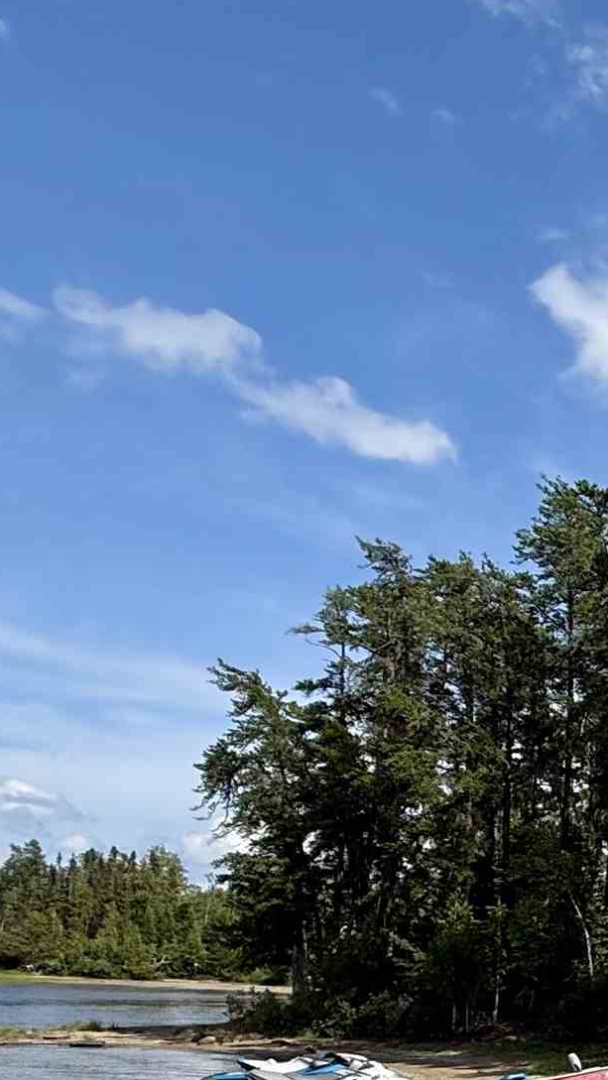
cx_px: 1191
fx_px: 1232
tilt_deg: +6.1
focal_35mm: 43
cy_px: 862
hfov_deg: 18.7
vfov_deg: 45.0
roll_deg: -1.9
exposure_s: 1/1795
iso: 50
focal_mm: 2.22
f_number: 2.2
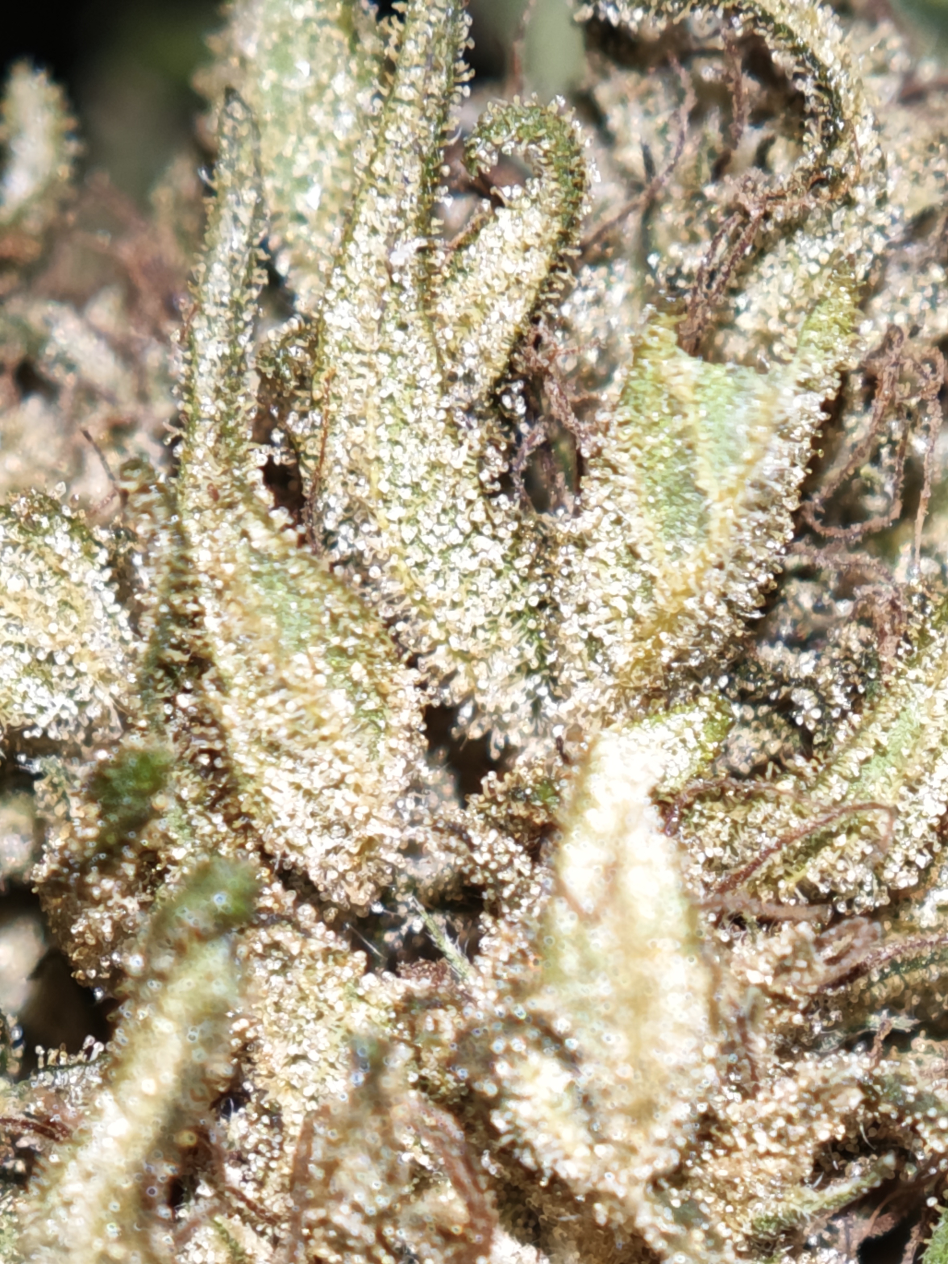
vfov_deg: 9.7
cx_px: 474
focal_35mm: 205
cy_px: 632
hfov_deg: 7.2
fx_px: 7486
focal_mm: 11.5
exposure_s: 1/100
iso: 125
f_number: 1.8
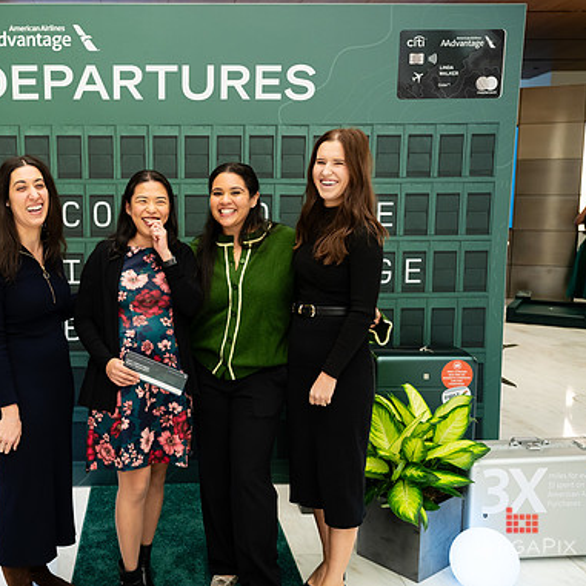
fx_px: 709
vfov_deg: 44.9
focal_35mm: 37
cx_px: 169
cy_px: 291
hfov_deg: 43.9
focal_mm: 28.5
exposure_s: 1/160
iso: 1600
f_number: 3.2
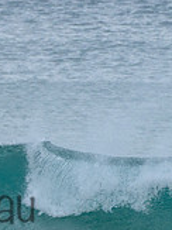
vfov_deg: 0.9
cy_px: 182
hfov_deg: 0.7
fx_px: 13944
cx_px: -125
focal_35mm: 2102
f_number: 5.6
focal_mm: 500
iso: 400
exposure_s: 1/2000
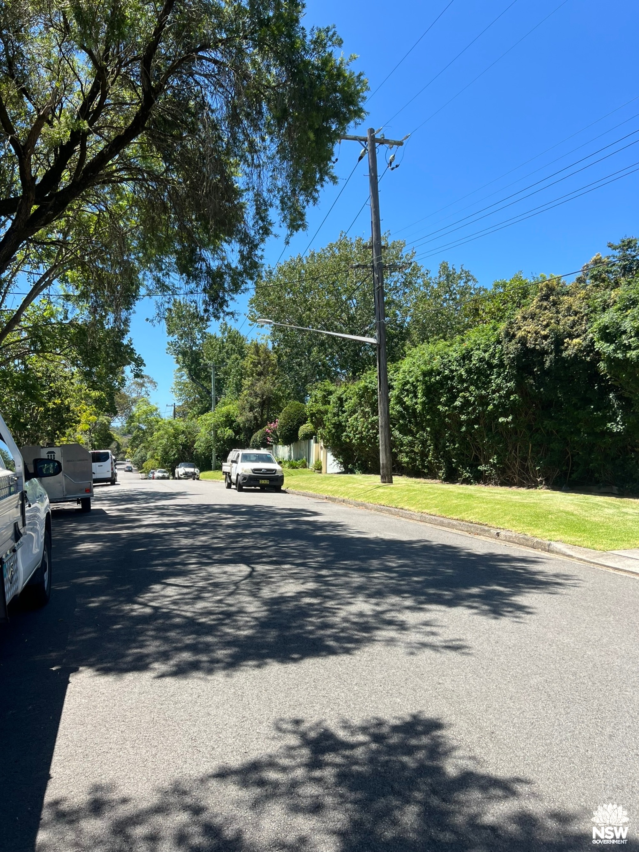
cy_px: 426
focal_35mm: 26
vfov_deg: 67.3
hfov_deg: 53.1
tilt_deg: +1.6
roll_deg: -2.5
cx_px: 320
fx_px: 640
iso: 50
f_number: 1.5
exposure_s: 1/1779
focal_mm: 5.7
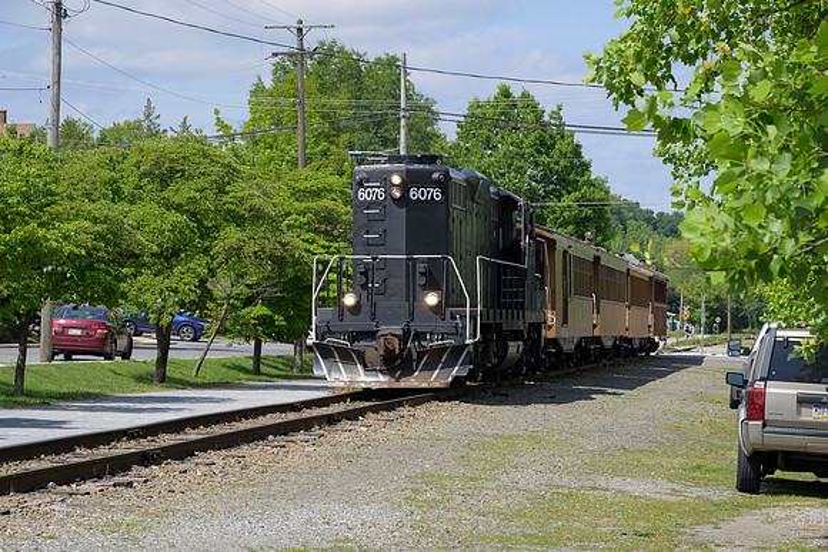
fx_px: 2847
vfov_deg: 11.1
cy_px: 276
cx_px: 414
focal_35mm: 124
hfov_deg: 16.5
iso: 125
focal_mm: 120
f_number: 10
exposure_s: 1/250
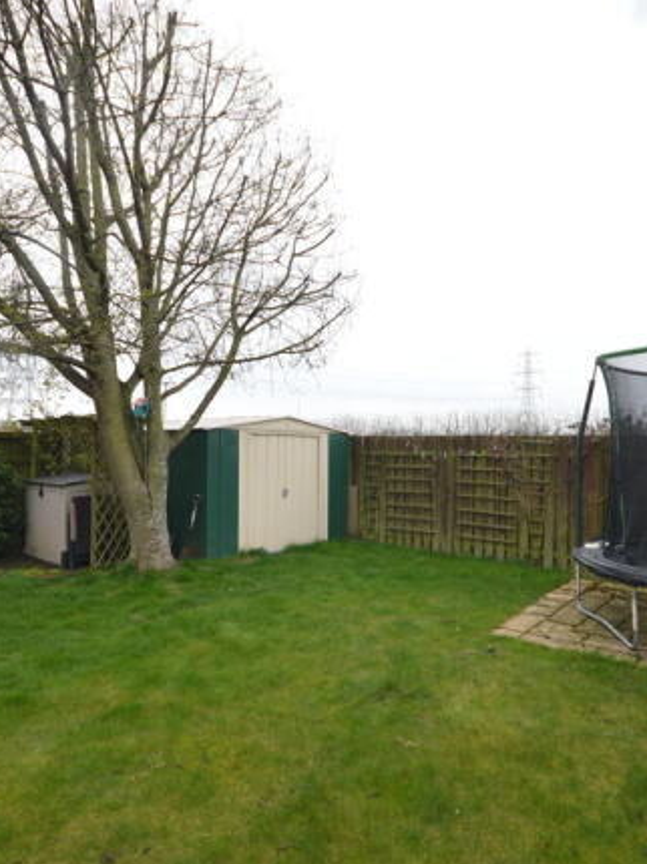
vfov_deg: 76.4
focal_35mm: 22
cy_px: 434
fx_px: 549
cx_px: 328
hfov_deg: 61.0
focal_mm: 10
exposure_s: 1/160
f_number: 5.6
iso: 100
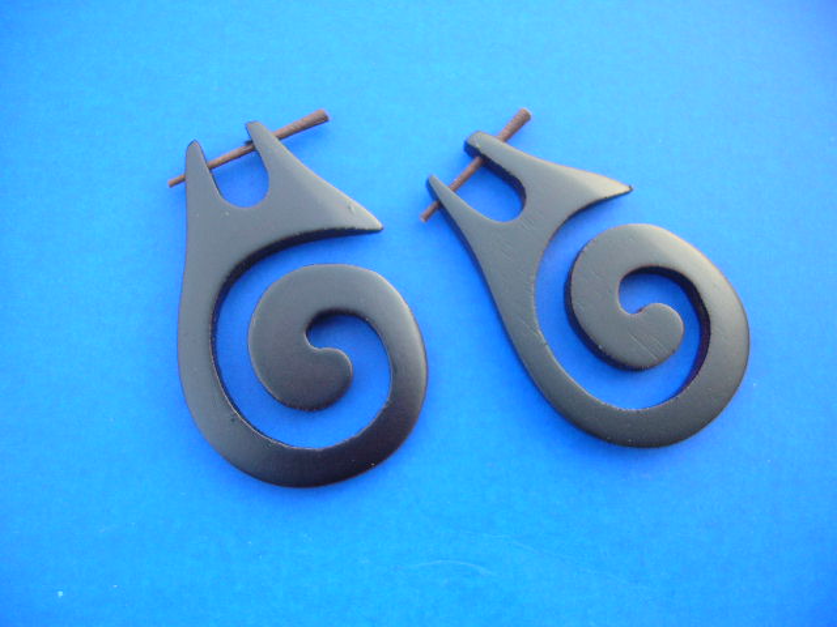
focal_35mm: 35
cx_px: 418
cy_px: 314
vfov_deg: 40.7
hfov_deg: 52.6
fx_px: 846
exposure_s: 1/46.8
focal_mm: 5.8
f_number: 2.8
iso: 50
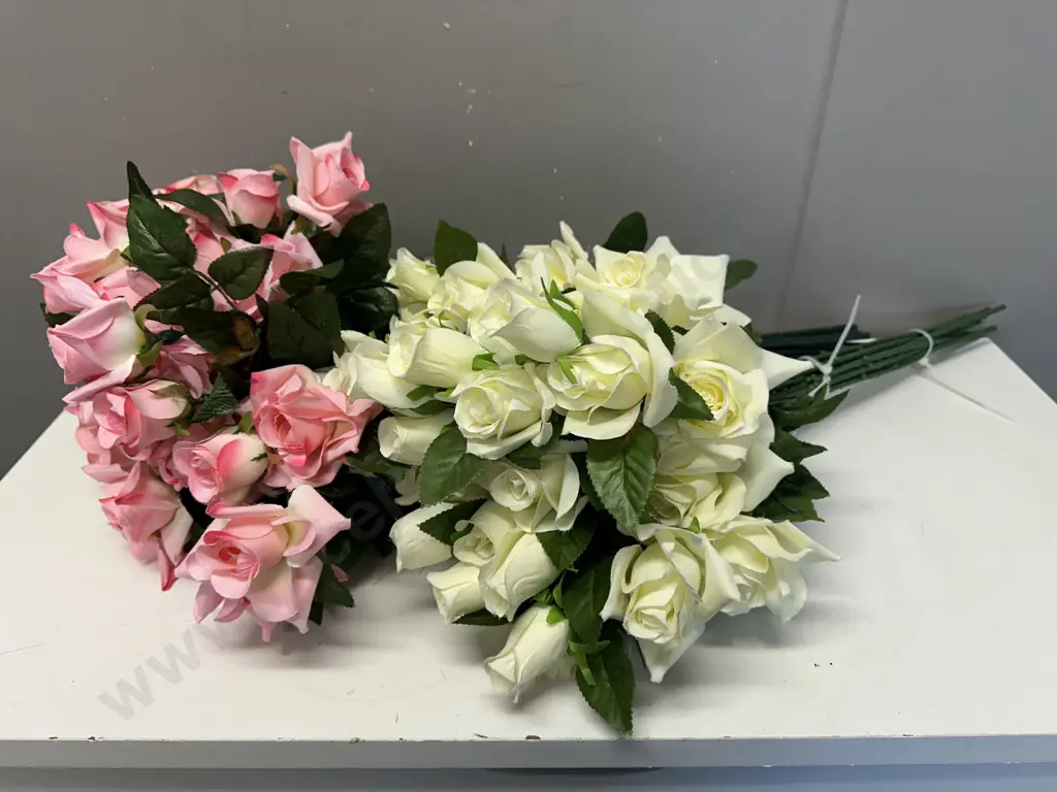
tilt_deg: -32.5
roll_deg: +0.3
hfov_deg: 71.6
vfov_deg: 56.8
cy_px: 396
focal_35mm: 24
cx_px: 528
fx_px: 733
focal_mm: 6.86
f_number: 1.78
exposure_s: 1/100
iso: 100
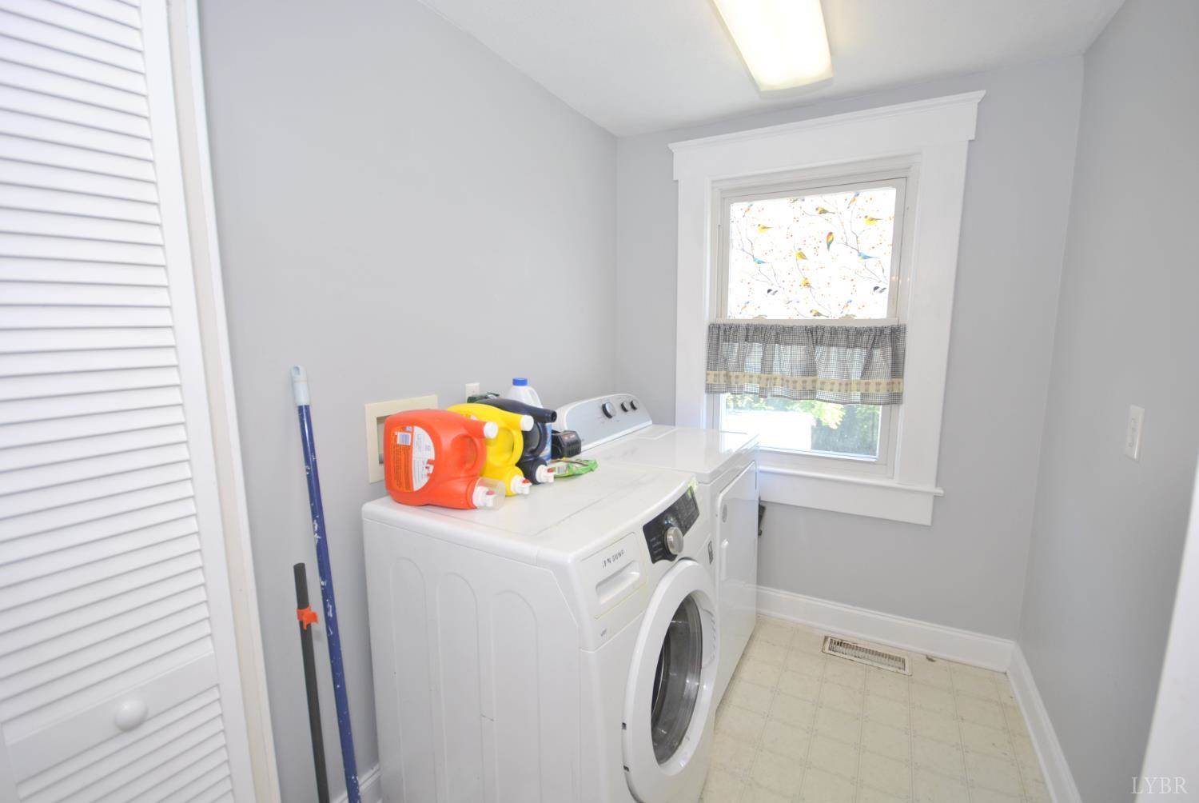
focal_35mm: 15
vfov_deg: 77.5
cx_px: 600
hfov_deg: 100.3
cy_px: 402
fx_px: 500
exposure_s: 1/80
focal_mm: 10
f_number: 4.5
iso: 200
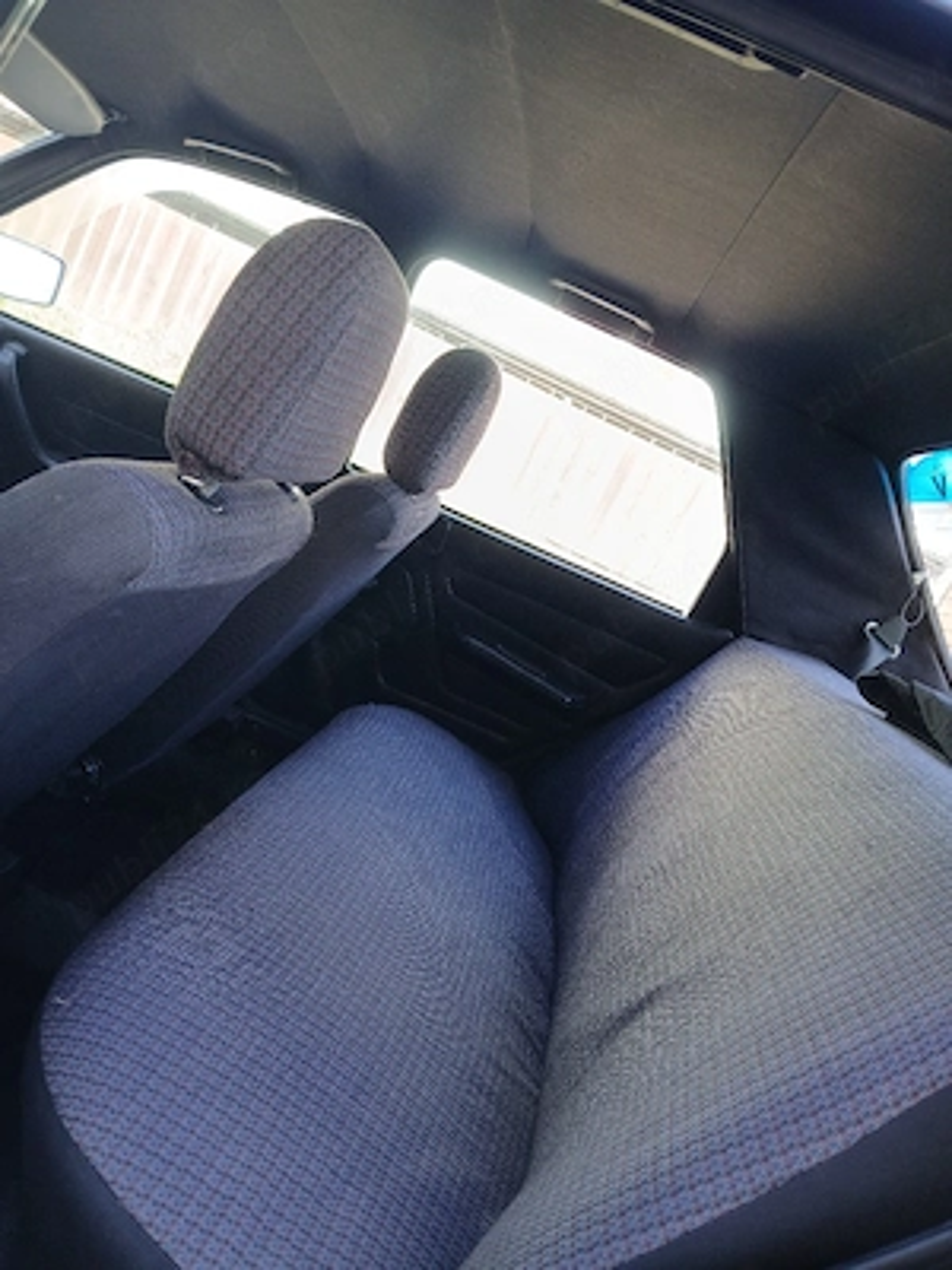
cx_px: 476
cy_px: 635
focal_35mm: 26
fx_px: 953
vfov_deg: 67.3
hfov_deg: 53.1
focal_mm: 3.98
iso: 50
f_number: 1.8
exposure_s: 1/50.3
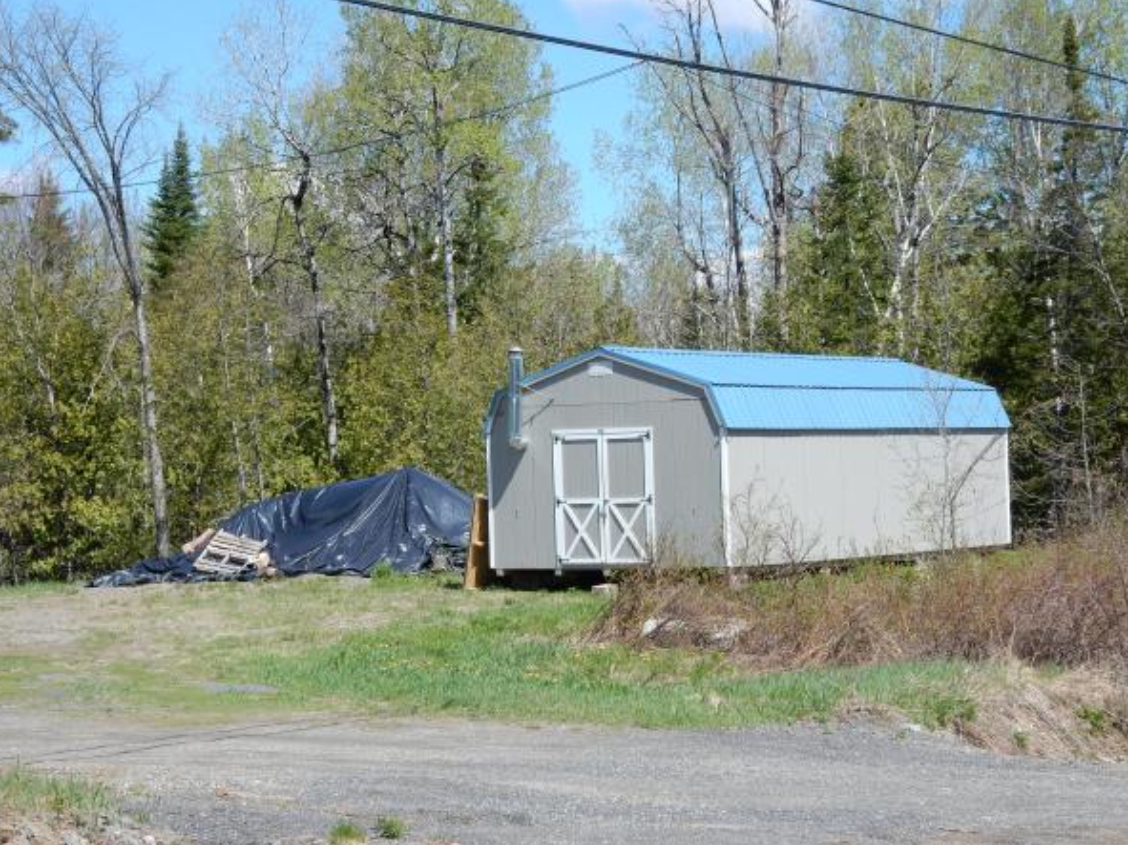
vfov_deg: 16.2
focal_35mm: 91
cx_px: 552
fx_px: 2965
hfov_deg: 21.5
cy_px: 399
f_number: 5
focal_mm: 14.9
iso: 125
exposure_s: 1/500
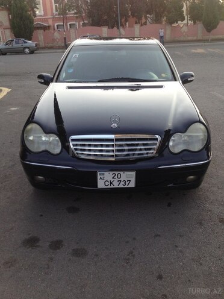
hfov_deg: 42.9
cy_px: 150
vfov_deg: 55.4
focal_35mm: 33
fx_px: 285
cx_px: 112
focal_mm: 4.12
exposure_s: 1/210
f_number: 2.4
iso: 50
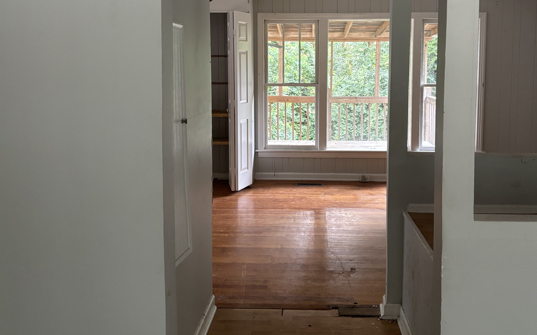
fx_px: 541
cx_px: 298
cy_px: 103
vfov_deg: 34.0
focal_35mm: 37
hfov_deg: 52.6
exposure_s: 1/60
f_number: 1.6
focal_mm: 5.96
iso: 400
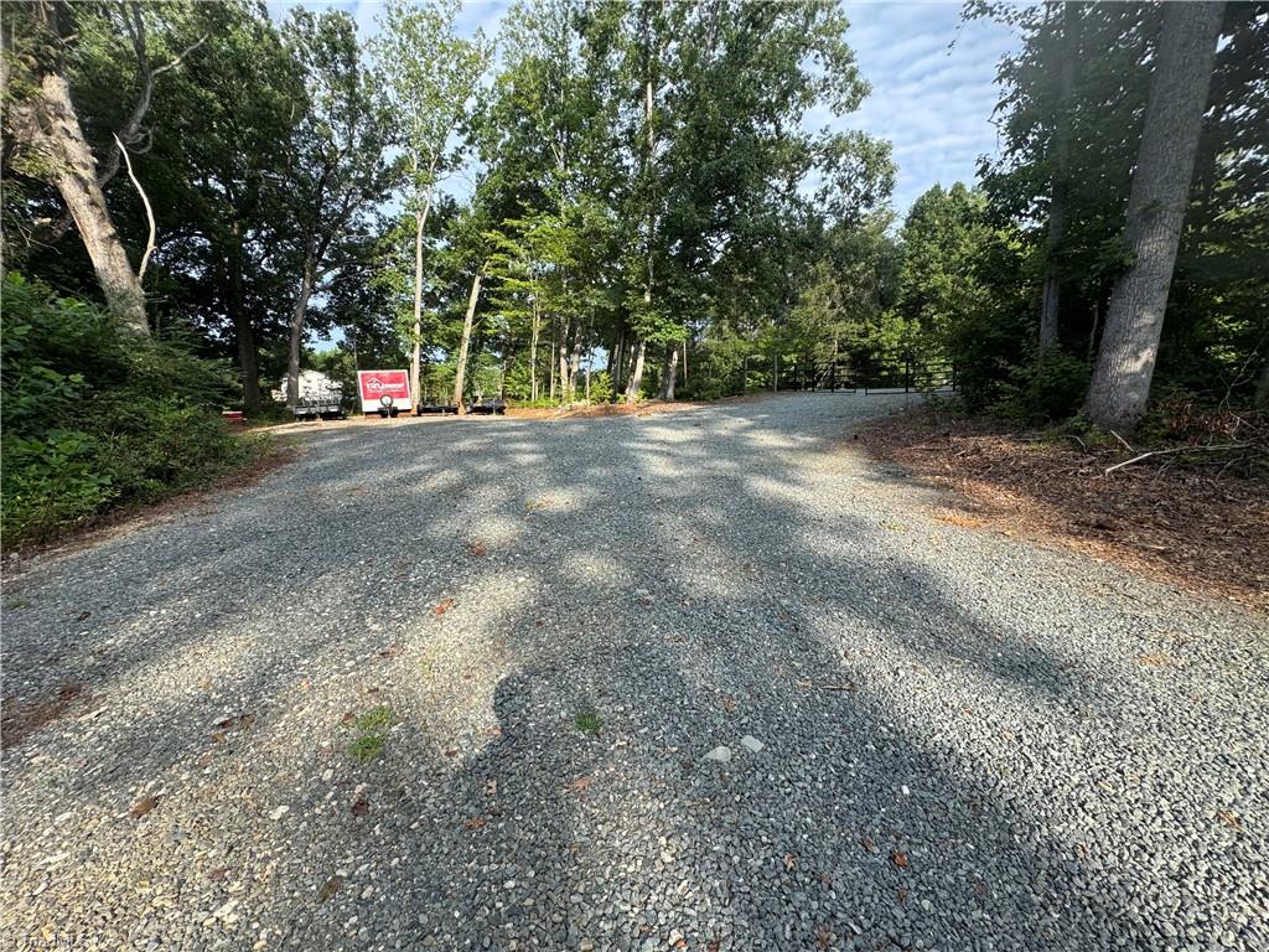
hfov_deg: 102.1
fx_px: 513
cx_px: 634
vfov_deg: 85.7
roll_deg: -2.9
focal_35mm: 14
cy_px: 476
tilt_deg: -9.1
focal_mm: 2.22
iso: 40
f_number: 2.2
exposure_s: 1/591
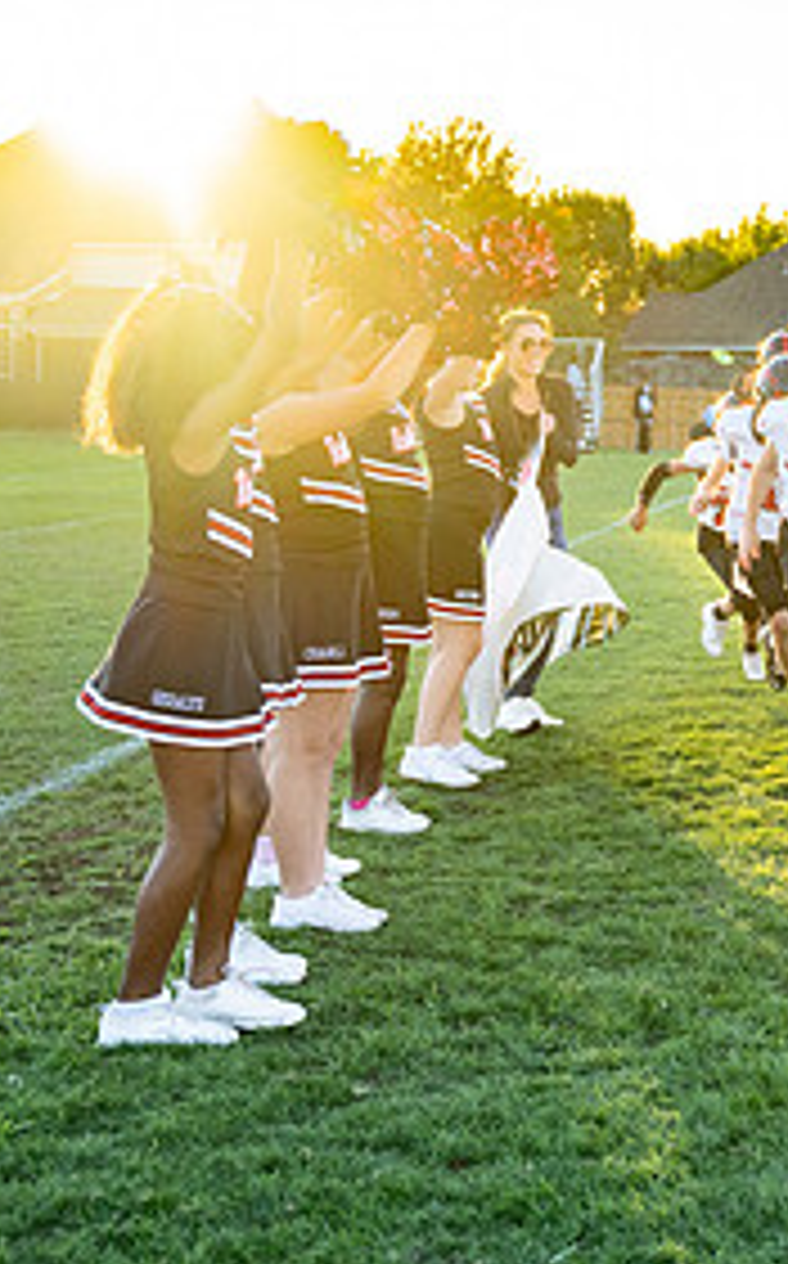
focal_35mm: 83
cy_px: 504
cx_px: 994
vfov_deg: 24.9
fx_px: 2859
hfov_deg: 15.0
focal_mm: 37.4
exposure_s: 1/1000
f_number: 2.8
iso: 320
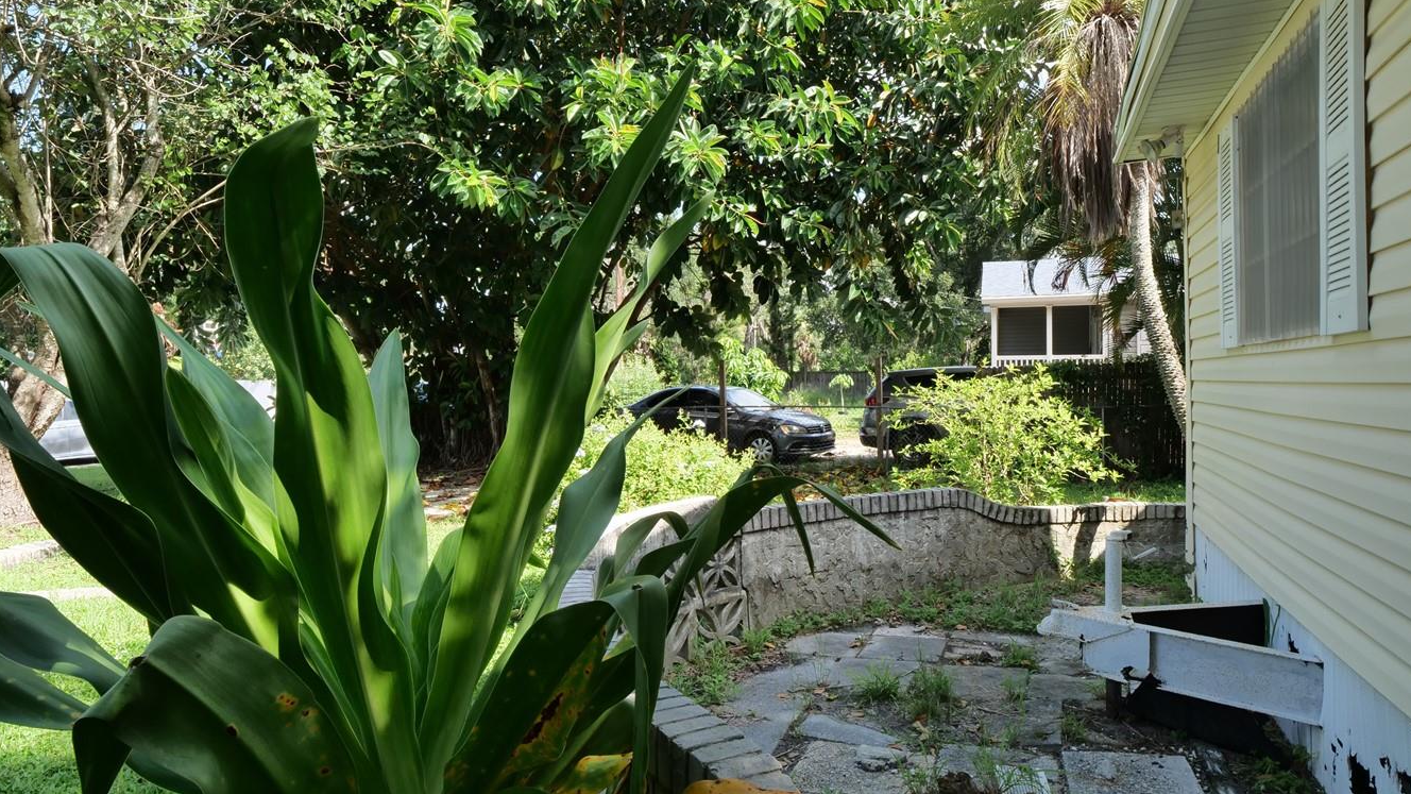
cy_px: 395
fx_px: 786
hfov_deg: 83.6
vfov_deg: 53.6
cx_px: 779
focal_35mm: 21
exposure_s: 1/50
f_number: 10
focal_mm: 8
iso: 200
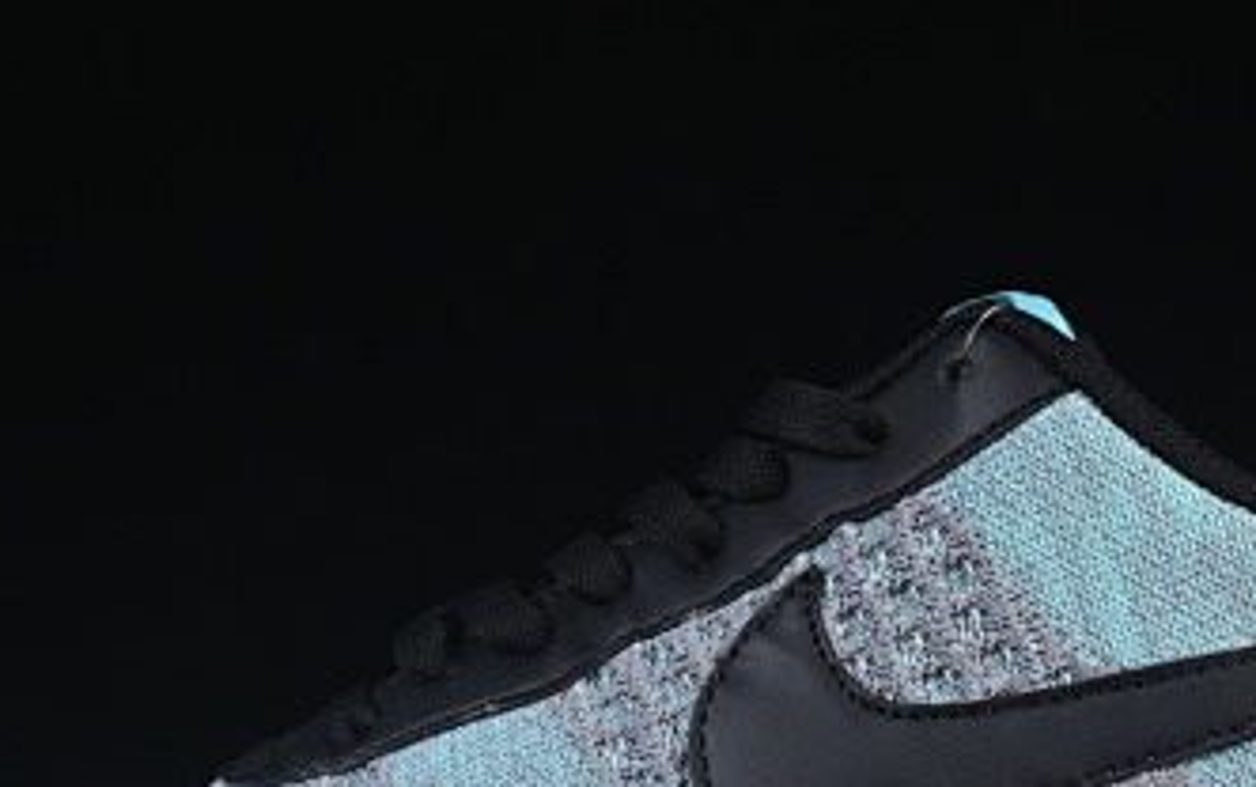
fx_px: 6303
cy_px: 645
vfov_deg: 7.1
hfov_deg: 11.4
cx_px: 749
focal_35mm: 184
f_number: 8
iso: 160
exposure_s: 1/80
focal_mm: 50
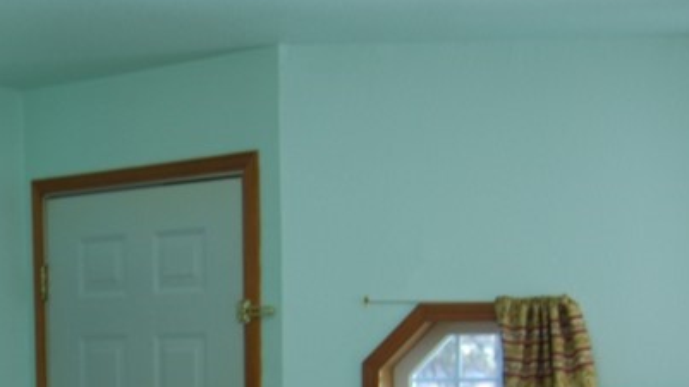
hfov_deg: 17.0
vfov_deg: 9.9
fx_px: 2173
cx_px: -198
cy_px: 531
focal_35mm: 119
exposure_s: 1/30
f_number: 4.2
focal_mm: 28
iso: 200
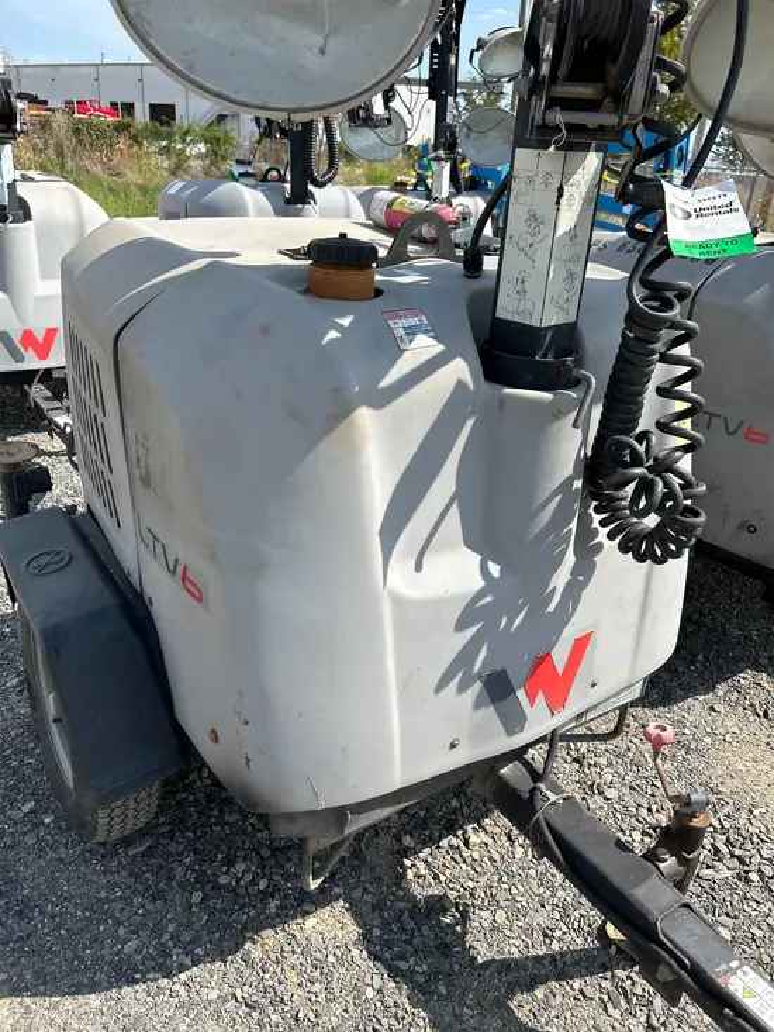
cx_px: 387
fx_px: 775
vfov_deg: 67.3
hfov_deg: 53.1
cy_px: 516
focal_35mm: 26
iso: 50
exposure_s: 1/3356
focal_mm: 5.7
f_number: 1.5
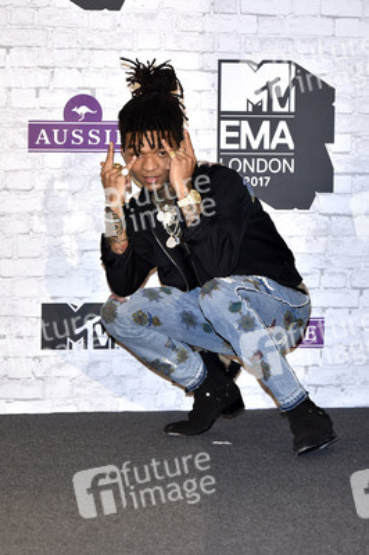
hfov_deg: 12.2
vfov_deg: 18.3
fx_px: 1725
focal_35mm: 112
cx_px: 184
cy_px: 278
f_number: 6.3
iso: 2000
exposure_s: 1/250
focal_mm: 112
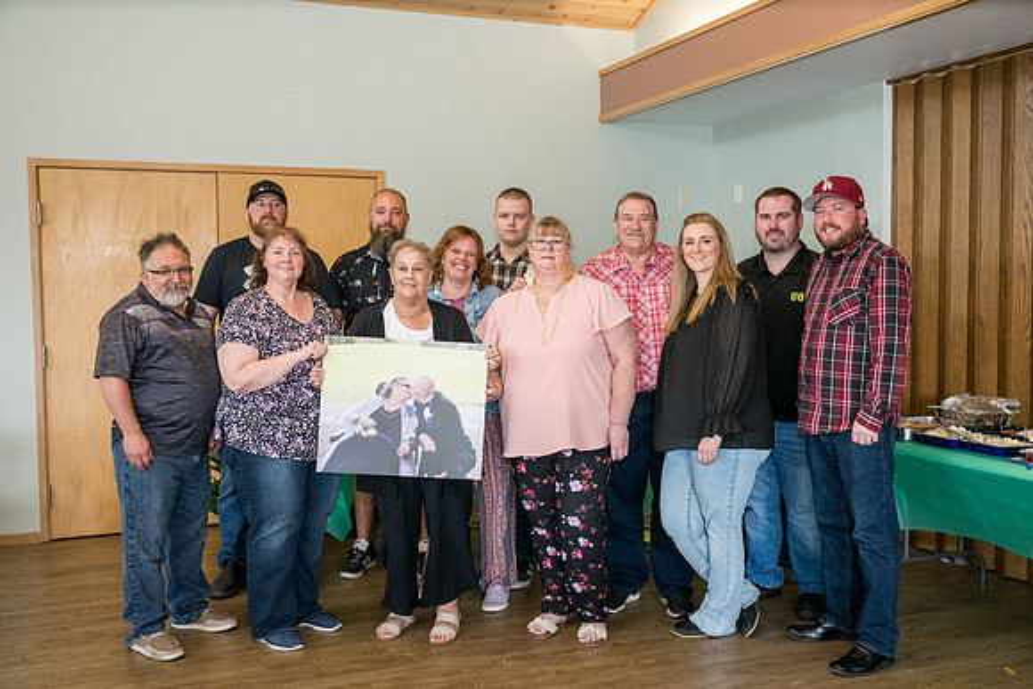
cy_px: 344
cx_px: 516
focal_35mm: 35
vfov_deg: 37.9
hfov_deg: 54.4
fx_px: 1004
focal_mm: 35
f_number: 6.3
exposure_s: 1/250
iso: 3200
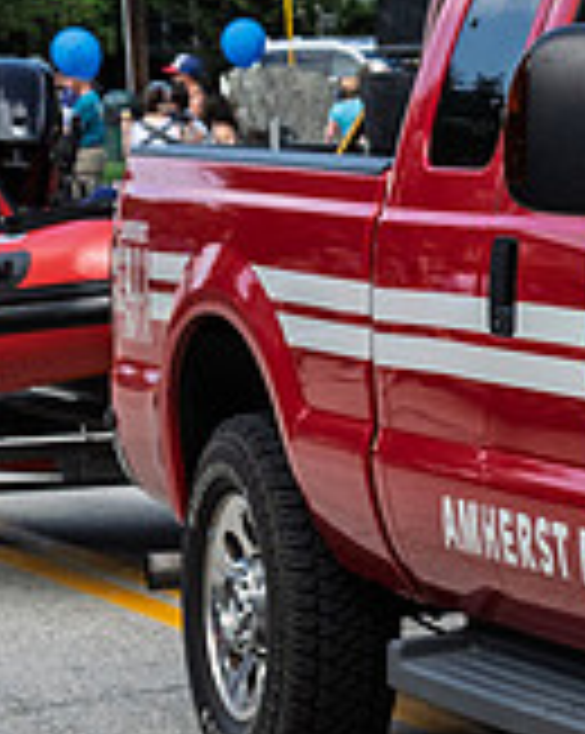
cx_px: 1380
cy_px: 268
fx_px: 4076
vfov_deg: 10.3
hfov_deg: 7.7
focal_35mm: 188
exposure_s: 1/1000
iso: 500
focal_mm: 37
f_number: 6.3
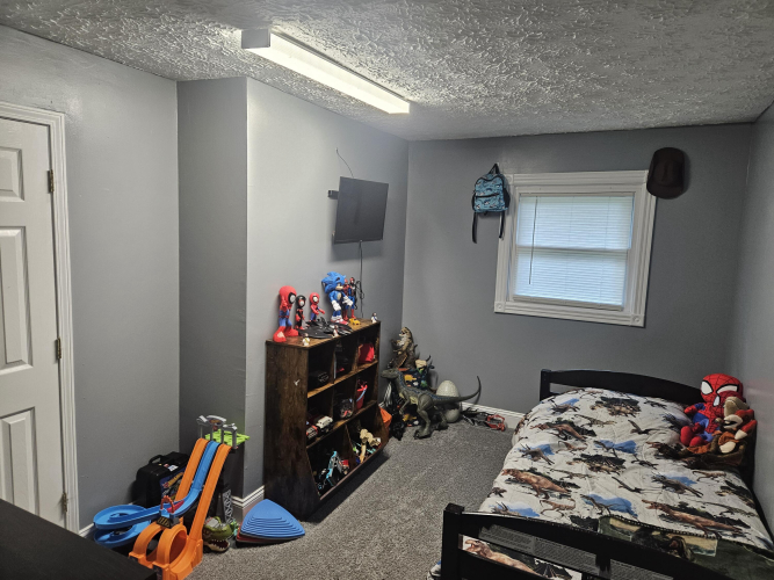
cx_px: 387
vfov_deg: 58.9
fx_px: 514
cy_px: 290
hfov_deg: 73.9
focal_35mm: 23
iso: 320
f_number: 1.8
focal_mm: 5.4
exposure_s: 1/120
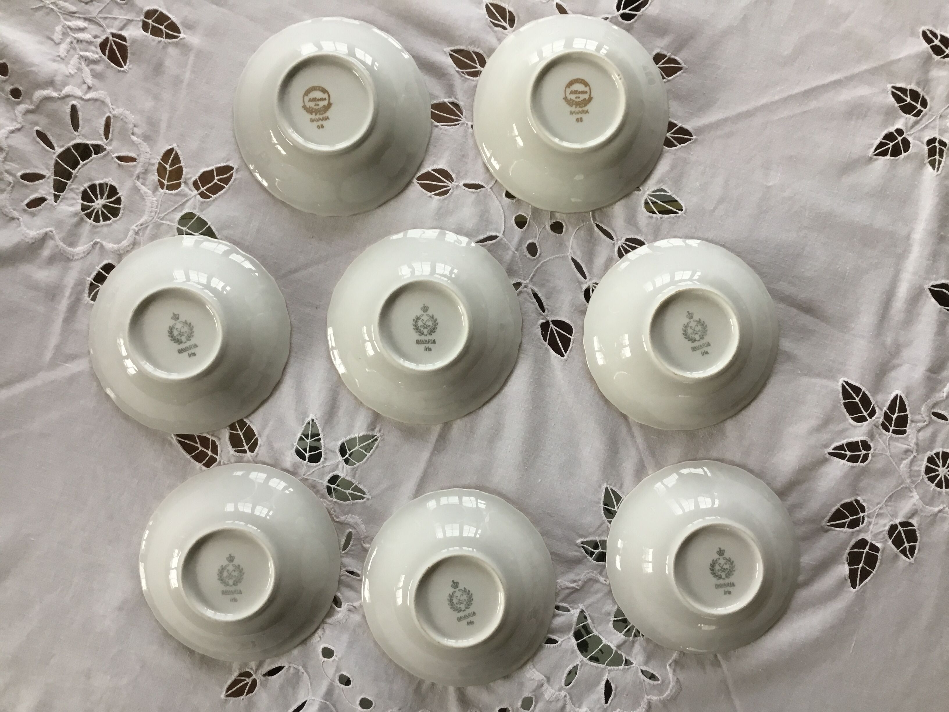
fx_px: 850
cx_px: 474
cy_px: 356
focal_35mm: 31
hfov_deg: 58.4
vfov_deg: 45.4
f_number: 2.4
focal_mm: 3.3
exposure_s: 1/33
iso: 80
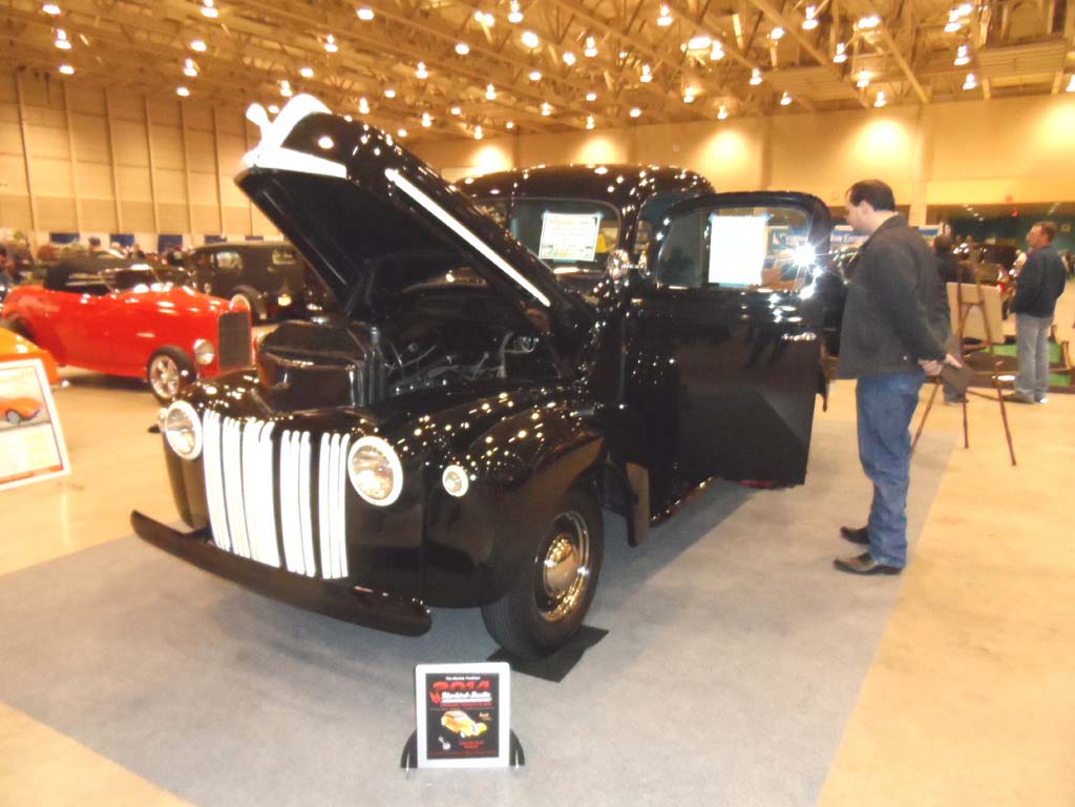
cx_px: 538
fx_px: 745
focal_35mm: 24
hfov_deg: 71.6
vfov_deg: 56.8
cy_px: 404
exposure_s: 1/30
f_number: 3.2
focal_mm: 4
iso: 640
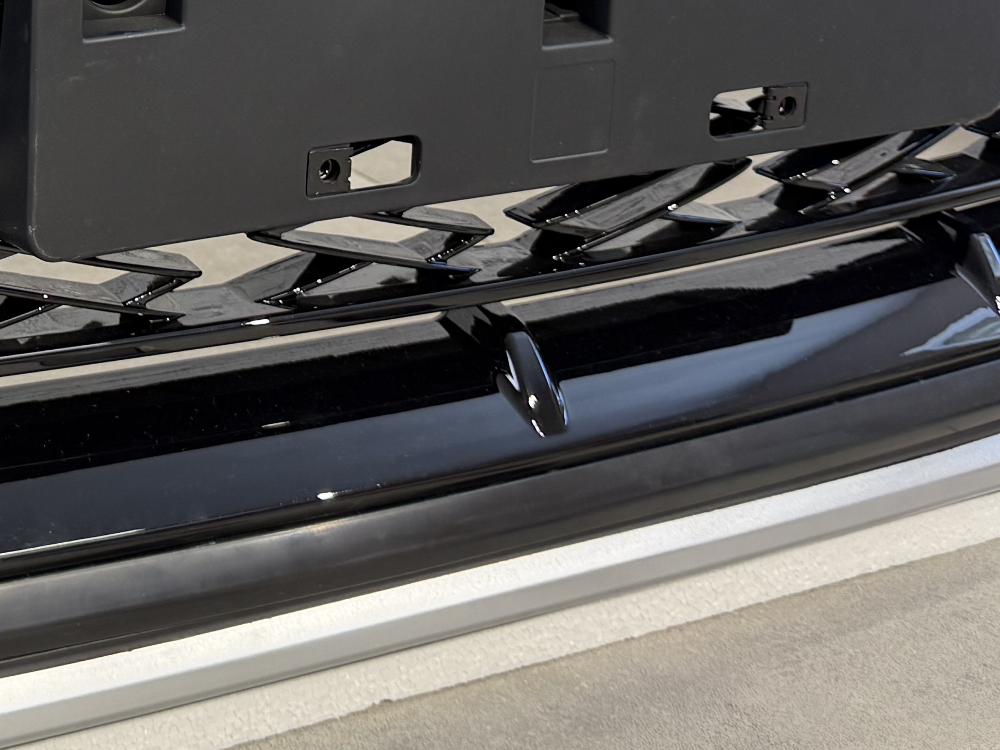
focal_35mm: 76
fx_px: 2196
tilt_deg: -8.6
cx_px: -115
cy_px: -231
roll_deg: +0.0
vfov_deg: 18.1
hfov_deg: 23.9
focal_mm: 6.76
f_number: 1.78
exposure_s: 1/100
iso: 100
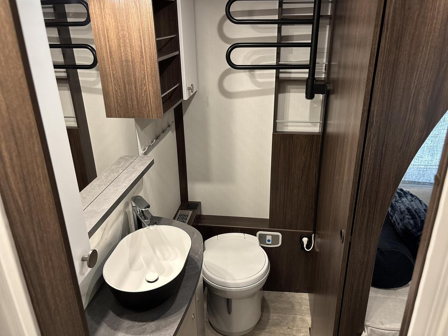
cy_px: 163
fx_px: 349
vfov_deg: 51.3
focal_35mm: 27
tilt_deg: -22.7
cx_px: 232
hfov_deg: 65.3
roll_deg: +0.8
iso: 400
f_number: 1.6
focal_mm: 5.96
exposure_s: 1/50
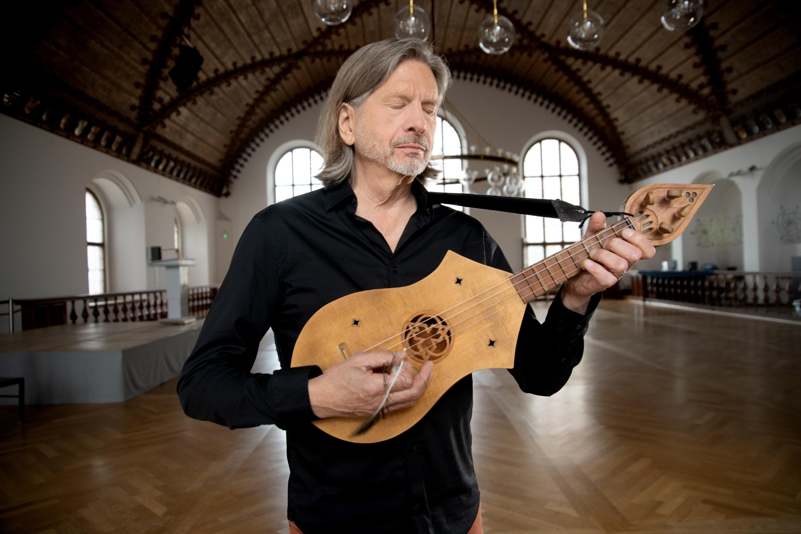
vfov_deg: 53.1
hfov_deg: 73.7
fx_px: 534
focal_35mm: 24
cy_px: 267
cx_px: 400
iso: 500
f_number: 4
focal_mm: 24
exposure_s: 1/50
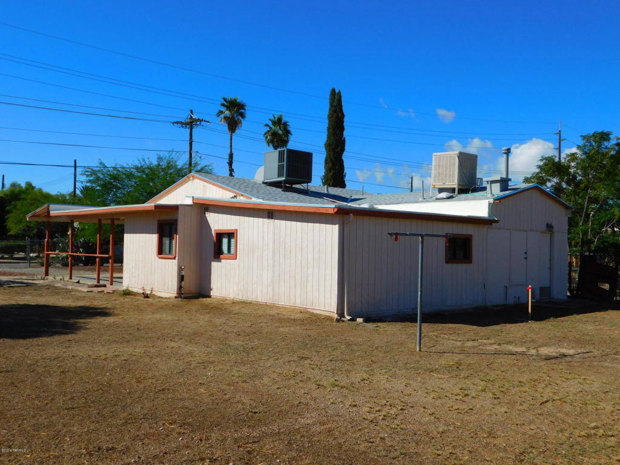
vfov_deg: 39.7
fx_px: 645
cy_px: 232
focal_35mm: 36
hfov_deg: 51.4
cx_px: 310
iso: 125
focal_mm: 6.3
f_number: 7
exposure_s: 1/800
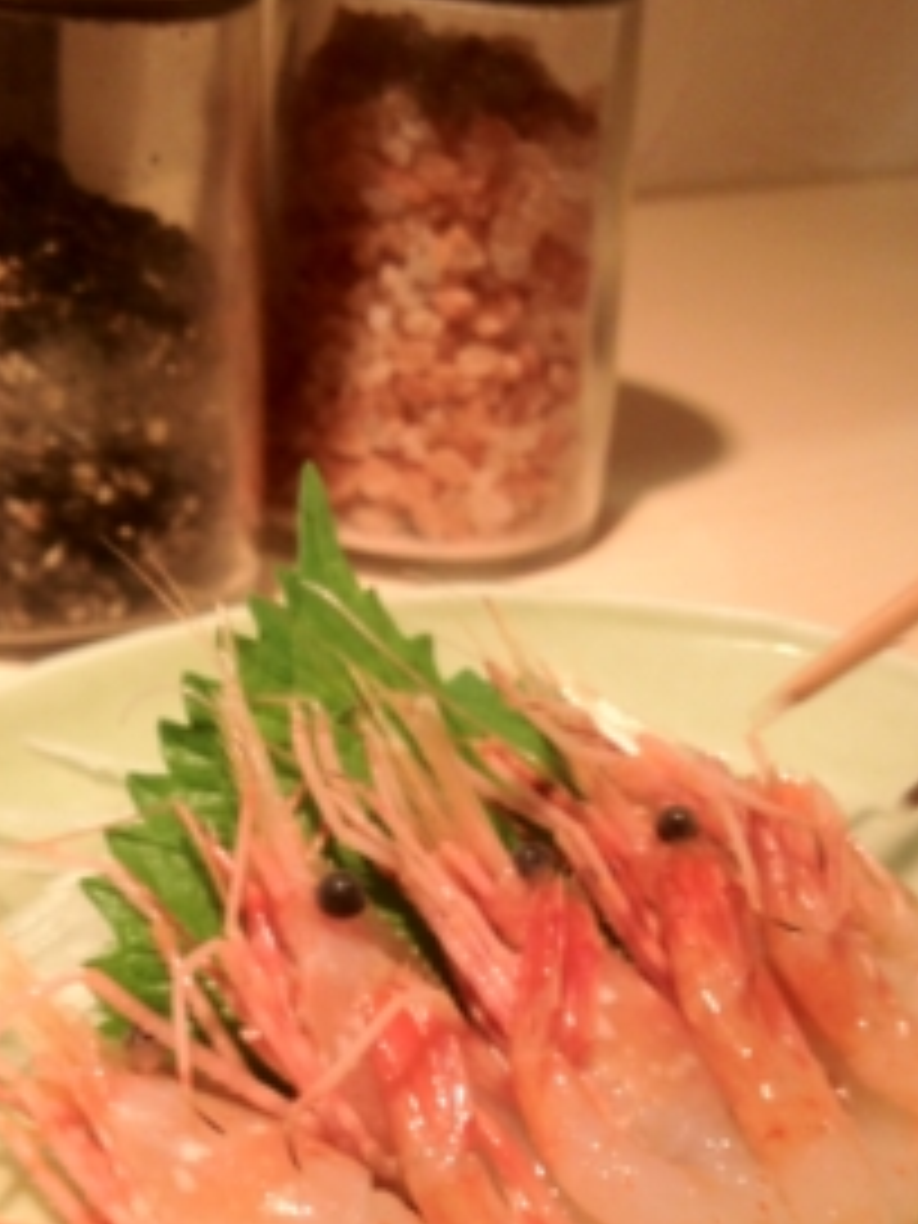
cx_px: 369
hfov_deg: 25.2
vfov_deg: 32.8
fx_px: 2051
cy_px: 855
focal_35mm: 58
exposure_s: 1/20
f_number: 2.4
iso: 80
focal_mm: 4.28
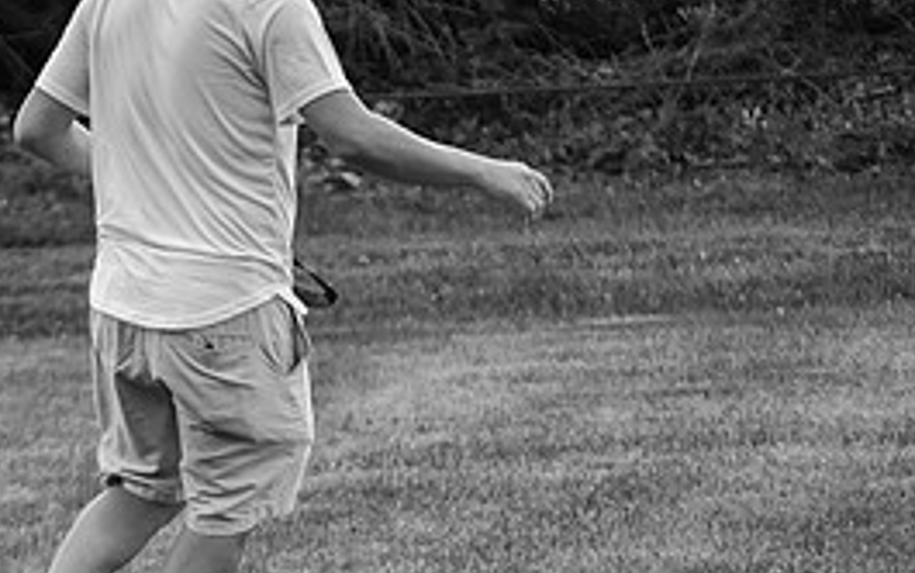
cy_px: 124
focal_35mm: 484
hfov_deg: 4.3
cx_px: 180
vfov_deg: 2.7
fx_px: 12077
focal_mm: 145
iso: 400
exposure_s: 1/500
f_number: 5.3
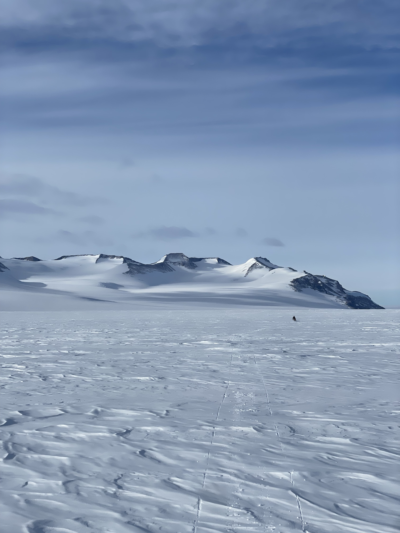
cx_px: 200
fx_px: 801
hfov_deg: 28.0
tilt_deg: +2.1
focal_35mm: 52
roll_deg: +1.3
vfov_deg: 36.8
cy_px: 266
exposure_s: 1/5319
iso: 25
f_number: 2
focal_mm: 6
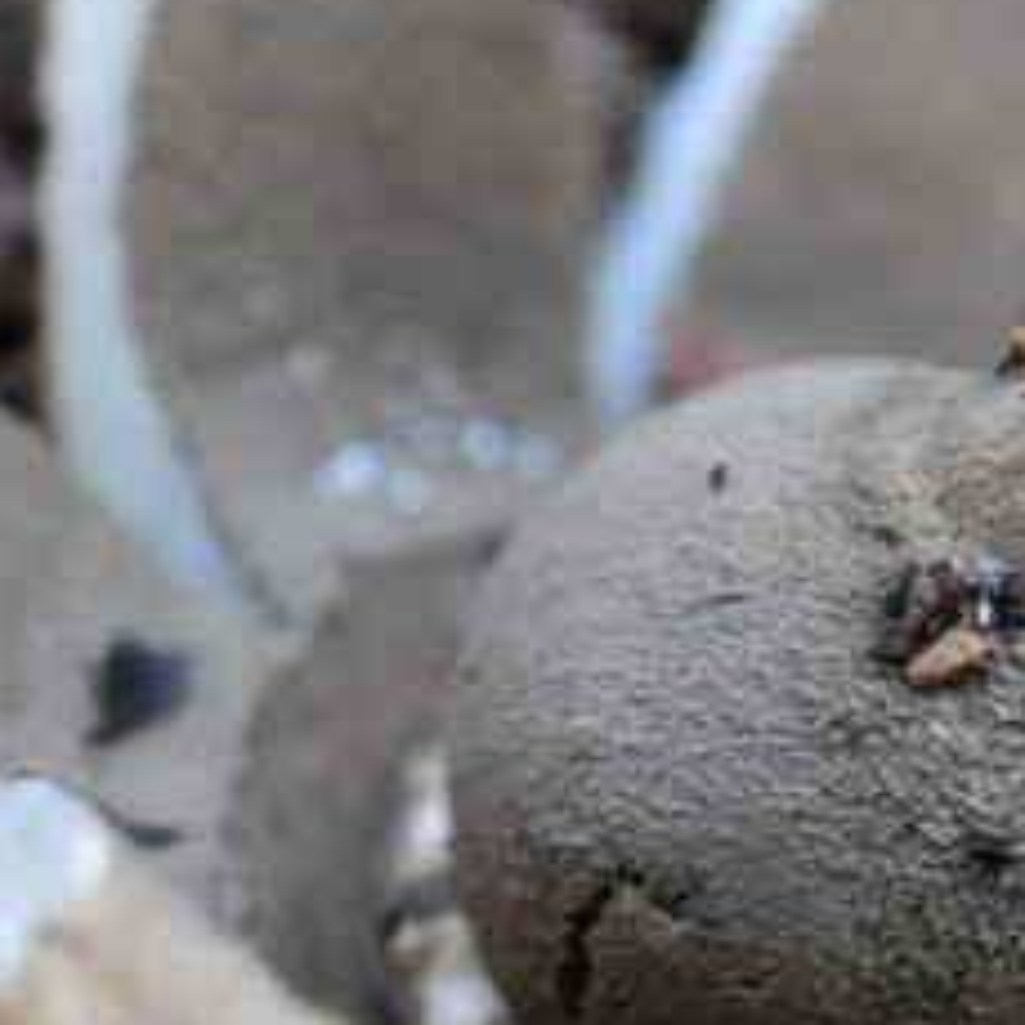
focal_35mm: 334
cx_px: 1119
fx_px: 11189
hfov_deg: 5.2
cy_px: 595
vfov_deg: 5.2
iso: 800
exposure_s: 1/20
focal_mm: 60
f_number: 5.6
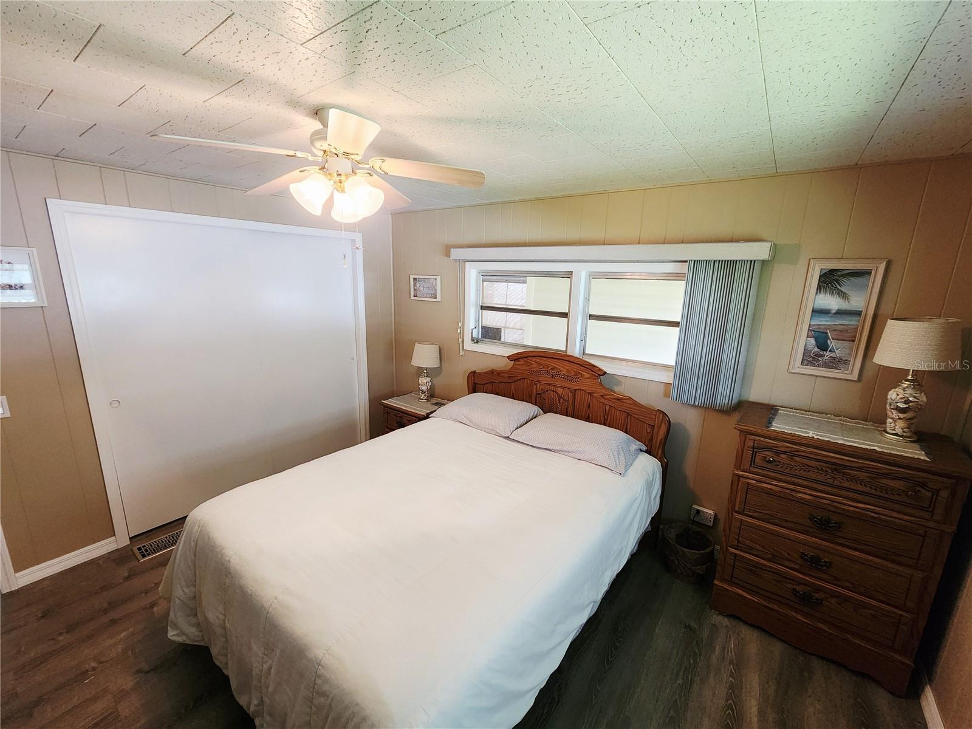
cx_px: 486
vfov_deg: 89.9
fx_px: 365
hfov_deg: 106.2
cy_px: 364
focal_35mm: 13
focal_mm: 2.2
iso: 400
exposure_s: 1/60
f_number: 2.2
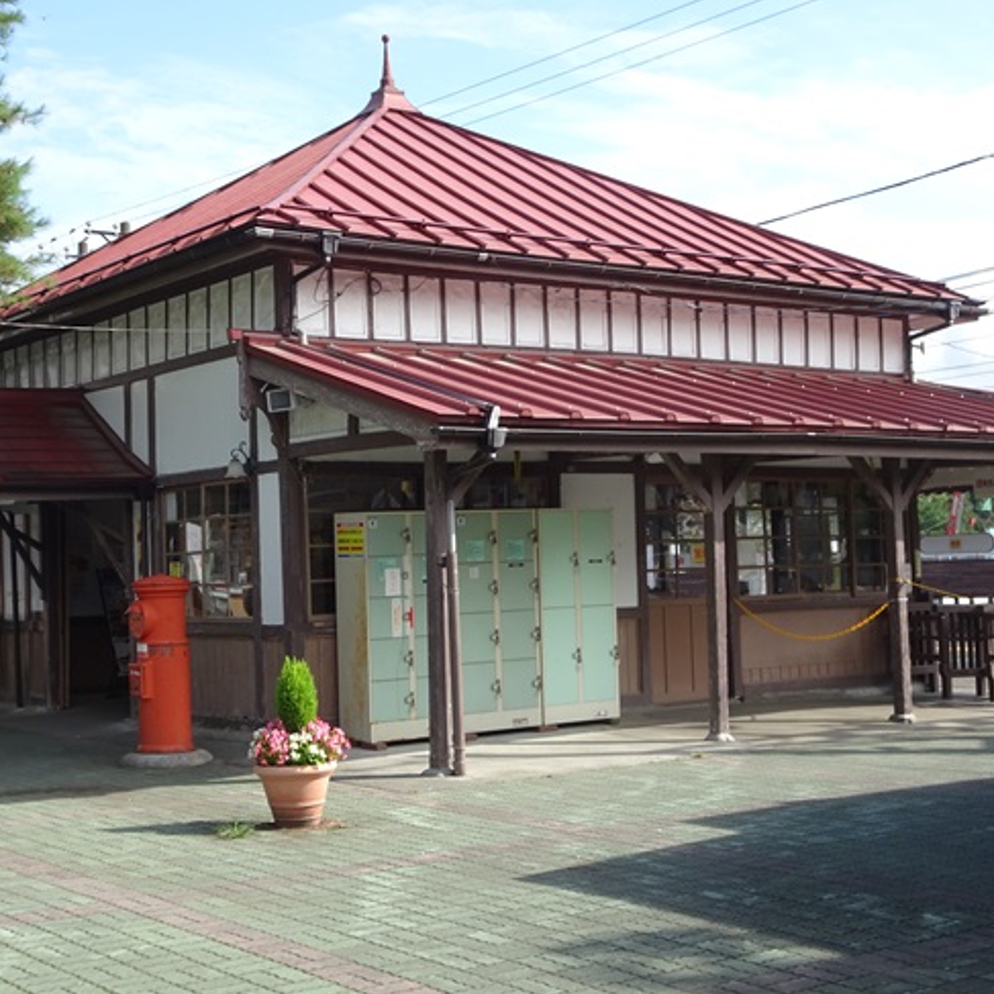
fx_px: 1527
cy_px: 485
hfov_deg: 35.8
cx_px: 353
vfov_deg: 36.1
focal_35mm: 47
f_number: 4
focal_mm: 6.37
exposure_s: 1/320
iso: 80
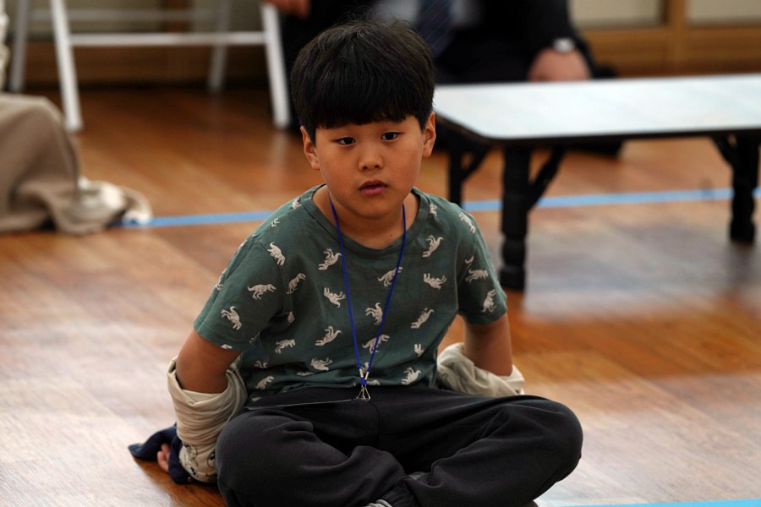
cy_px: 254
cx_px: 380
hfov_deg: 12.3
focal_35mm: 167
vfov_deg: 8.2
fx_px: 3530
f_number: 4
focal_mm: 167
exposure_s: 1/200
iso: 500
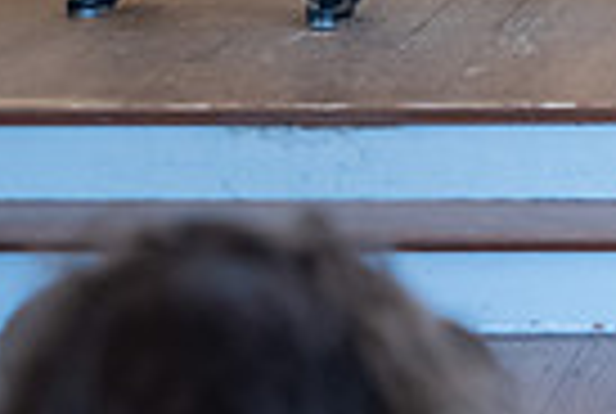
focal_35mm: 251
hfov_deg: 7.9
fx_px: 4304
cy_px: -490
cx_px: 1200
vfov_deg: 5.4
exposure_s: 1/200
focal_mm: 55
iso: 1600
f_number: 2.8
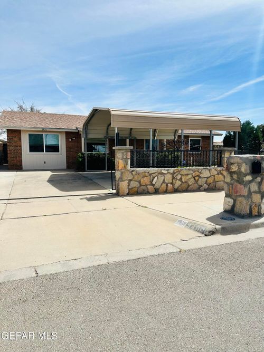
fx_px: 244
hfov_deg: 56.8
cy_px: 176
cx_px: 132
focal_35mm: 24
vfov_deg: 71.6
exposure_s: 1/6211
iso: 80
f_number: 1.78
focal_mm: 6.86
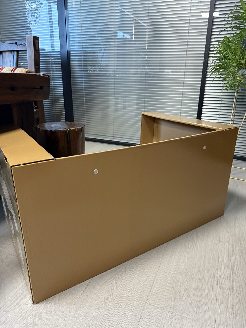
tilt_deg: -19.6
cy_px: 164
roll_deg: -0.2
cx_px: 123
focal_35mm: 24
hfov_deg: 56.8
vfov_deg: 71.6
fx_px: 227
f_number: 1.78
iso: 400
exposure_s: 1/50
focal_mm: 6.76
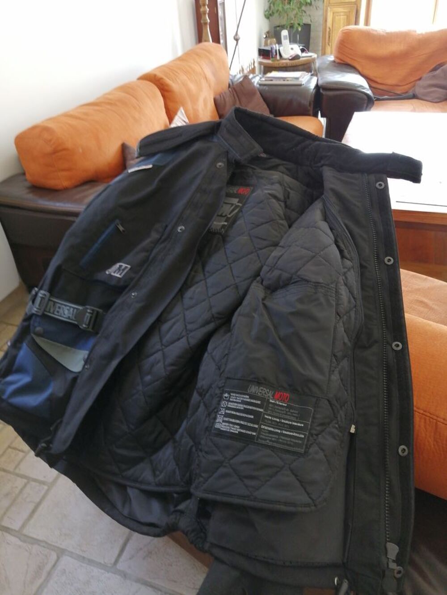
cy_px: 298
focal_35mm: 27
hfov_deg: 51.4
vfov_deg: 65.3
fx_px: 465
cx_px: 224
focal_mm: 3.88
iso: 160
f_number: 1.8
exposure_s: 1/33.3
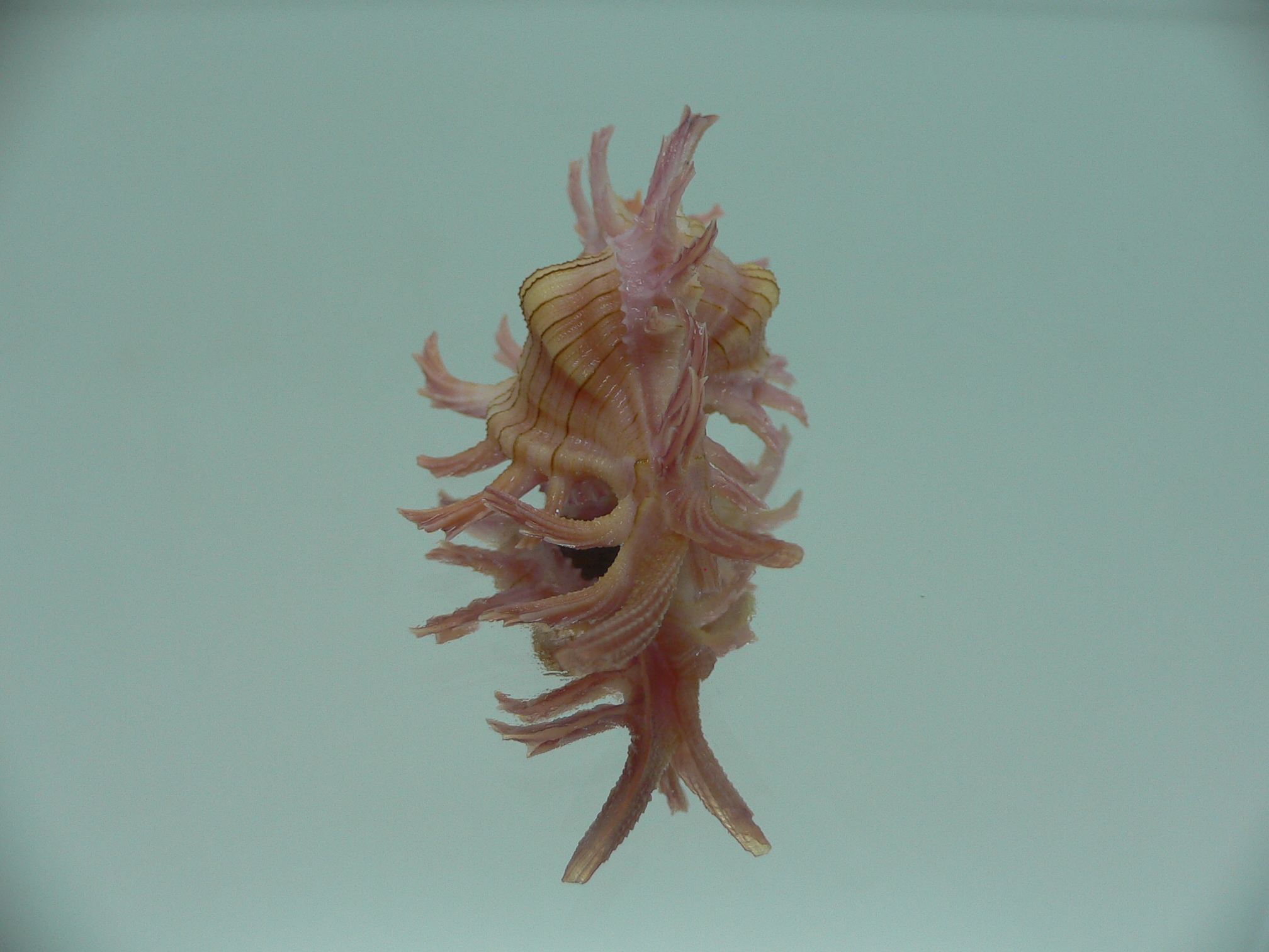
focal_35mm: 35
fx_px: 1283
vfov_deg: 40.7
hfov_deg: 52.6
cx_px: 634
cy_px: 476
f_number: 2.8
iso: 80
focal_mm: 4.6
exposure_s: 1/60
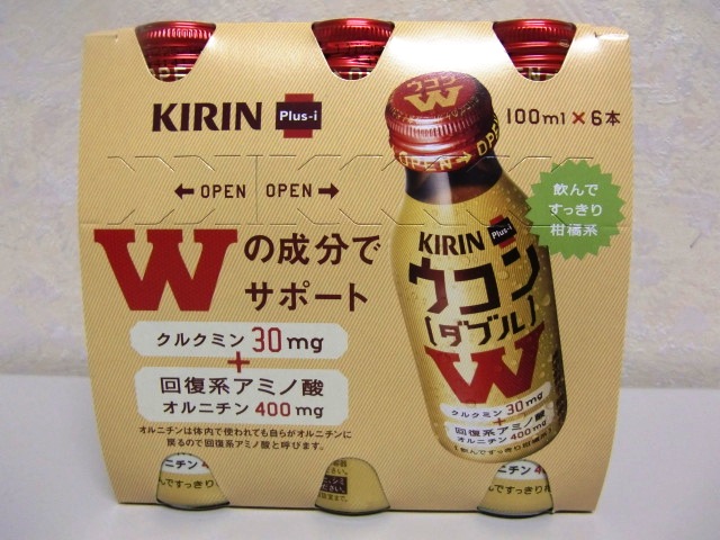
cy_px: 270
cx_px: 360
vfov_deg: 49.7
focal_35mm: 28
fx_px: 582
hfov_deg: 63.4
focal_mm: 4.9
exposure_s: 1/60
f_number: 2.6
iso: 320
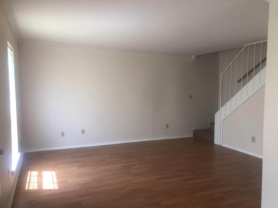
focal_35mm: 28
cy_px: 104
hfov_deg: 63.4
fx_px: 225
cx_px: 139
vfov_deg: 49.7
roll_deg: -0.6
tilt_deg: -4.3
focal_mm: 3.99
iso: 25
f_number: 1.8
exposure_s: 1/30
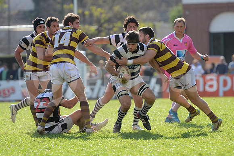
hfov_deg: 7.6
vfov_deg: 5.1
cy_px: 78
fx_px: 1755
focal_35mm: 270
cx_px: 117
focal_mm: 270
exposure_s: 1/800
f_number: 4
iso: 320
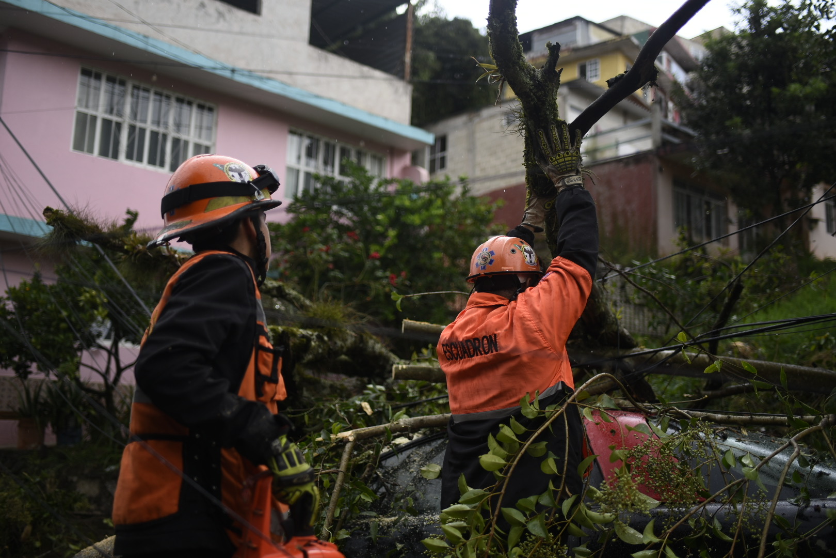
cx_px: 418
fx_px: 813
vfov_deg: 37.9
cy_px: 279
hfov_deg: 54.4
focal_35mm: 35
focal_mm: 35
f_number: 1.8
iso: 160
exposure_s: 1/800
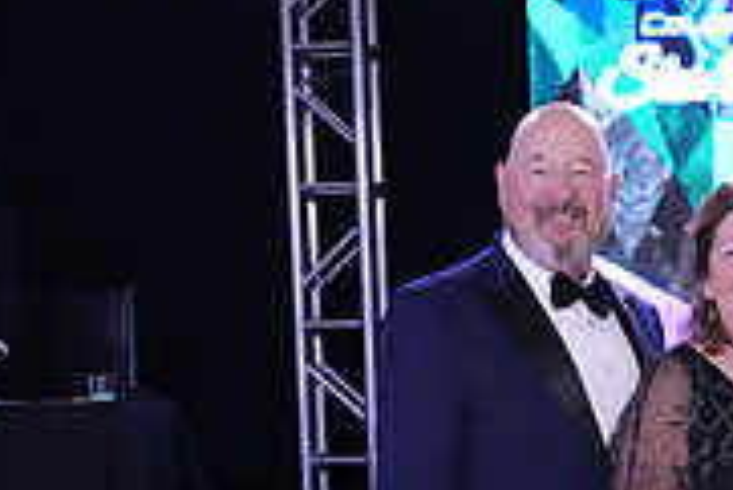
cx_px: 761
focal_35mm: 109
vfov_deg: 12.1
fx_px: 2221
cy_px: 699
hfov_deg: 18.2
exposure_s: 1/400
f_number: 5.6
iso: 12800
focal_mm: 34
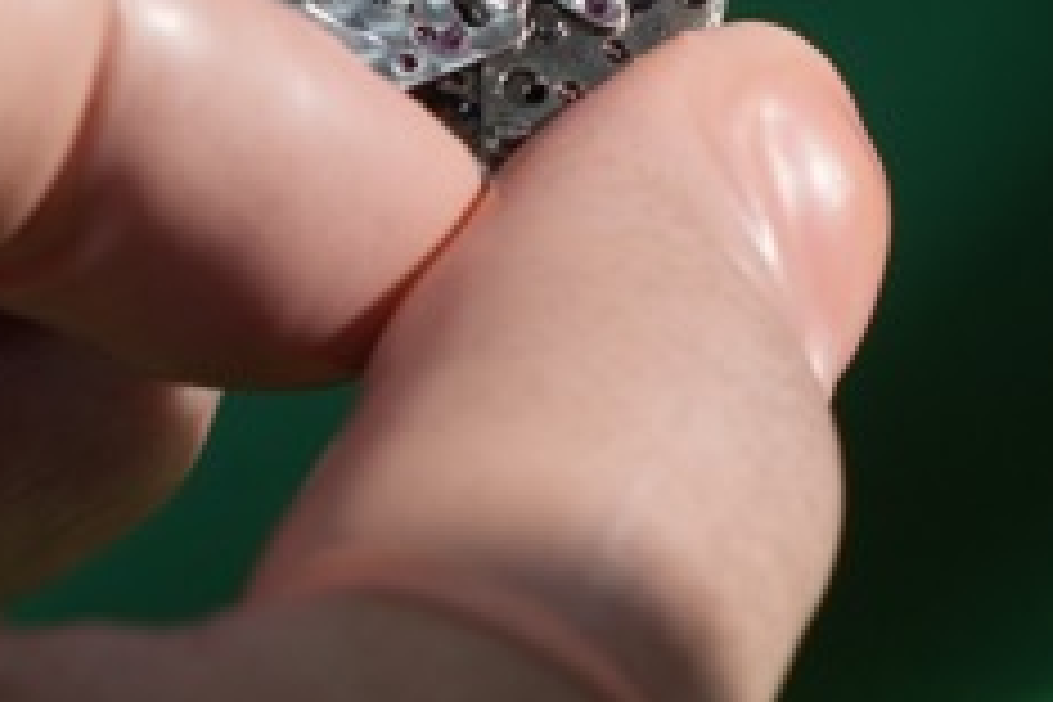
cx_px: 4
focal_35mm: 359
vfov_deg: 3.8
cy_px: 36
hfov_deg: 5.7
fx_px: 10500
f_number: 5.6
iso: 400
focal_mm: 70
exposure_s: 1/100
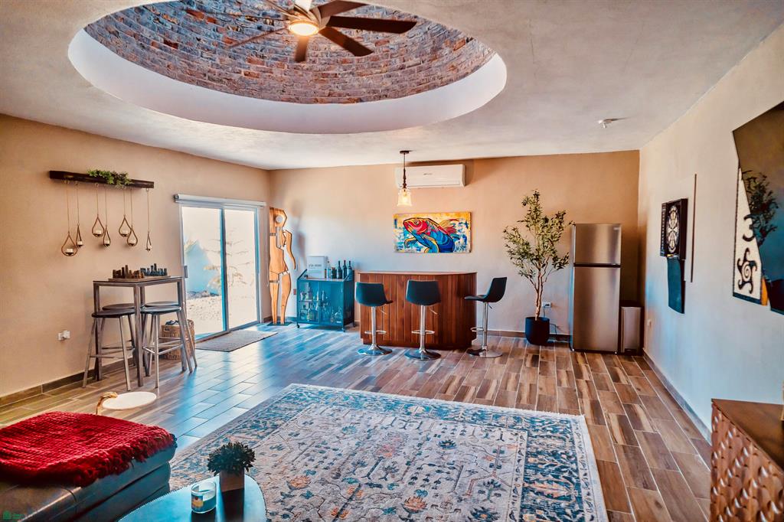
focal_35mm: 20
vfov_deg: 61.9
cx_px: 392
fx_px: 435
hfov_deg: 84.0
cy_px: 261
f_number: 3.5
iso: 500
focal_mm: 20
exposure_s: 1/160
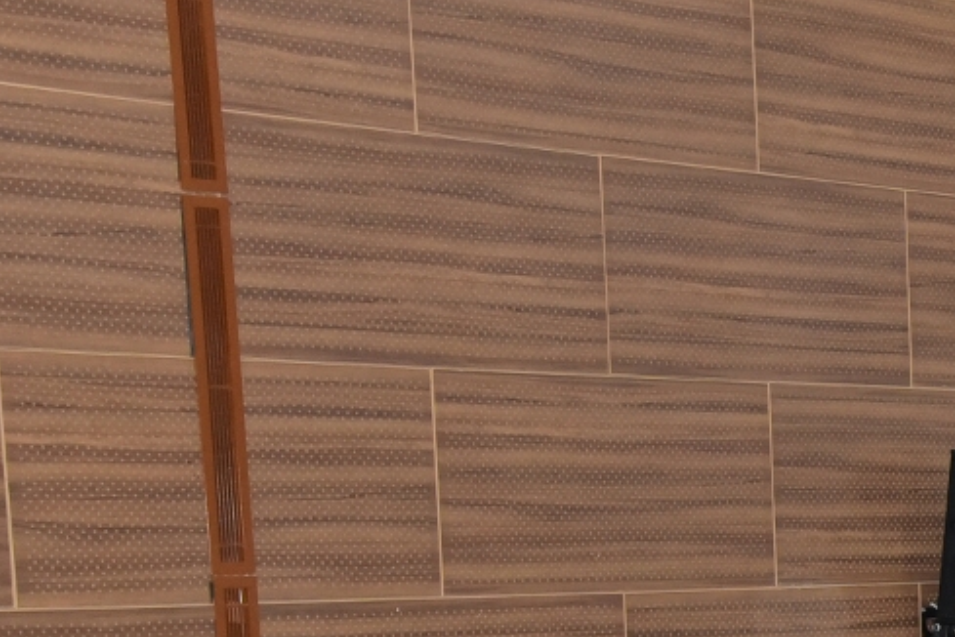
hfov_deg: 15.0
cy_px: 840
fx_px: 3342
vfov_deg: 10.6
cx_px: 1480
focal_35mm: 126
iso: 3200
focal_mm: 38
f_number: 7.1
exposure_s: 1/200
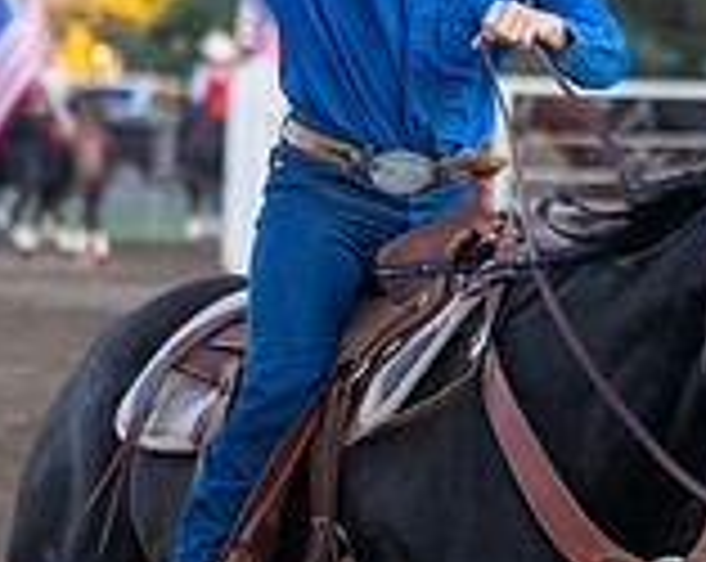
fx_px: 8572
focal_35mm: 411
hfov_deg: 4.7
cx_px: 465
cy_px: 107
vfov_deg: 3.8
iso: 1250
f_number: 2.8
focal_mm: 91
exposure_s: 1/1250
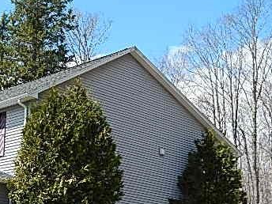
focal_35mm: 80
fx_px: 629
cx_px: 24
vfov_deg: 18.2
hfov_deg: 23.7
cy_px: 182
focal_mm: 7.7
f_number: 3.6
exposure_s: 1/800
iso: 125
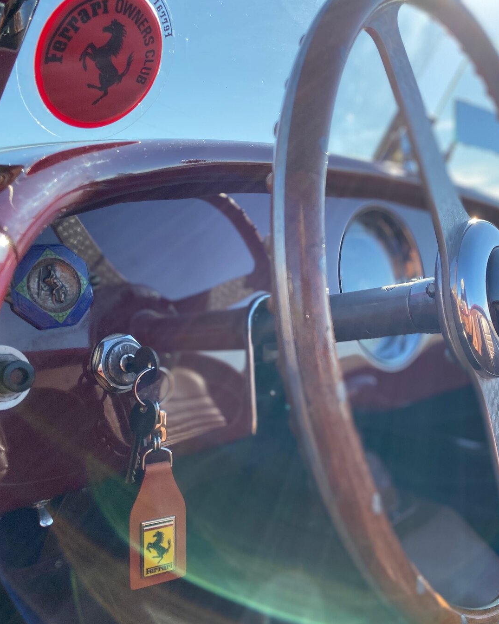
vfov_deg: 52.8
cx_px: 379
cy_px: 313
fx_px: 628
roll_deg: -1.3
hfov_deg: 41.9
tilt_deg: -6.8
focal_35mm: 34
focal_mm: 4.25
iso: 32
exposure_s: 1/1656
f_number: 1.8
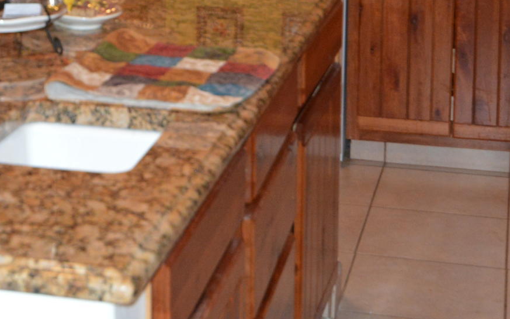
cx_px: 58
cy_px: -64
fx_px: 1386
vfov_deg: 12.8
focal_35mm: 100
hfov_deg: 20.5
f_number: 3.5
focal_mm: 19
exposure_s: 1/60
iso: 800
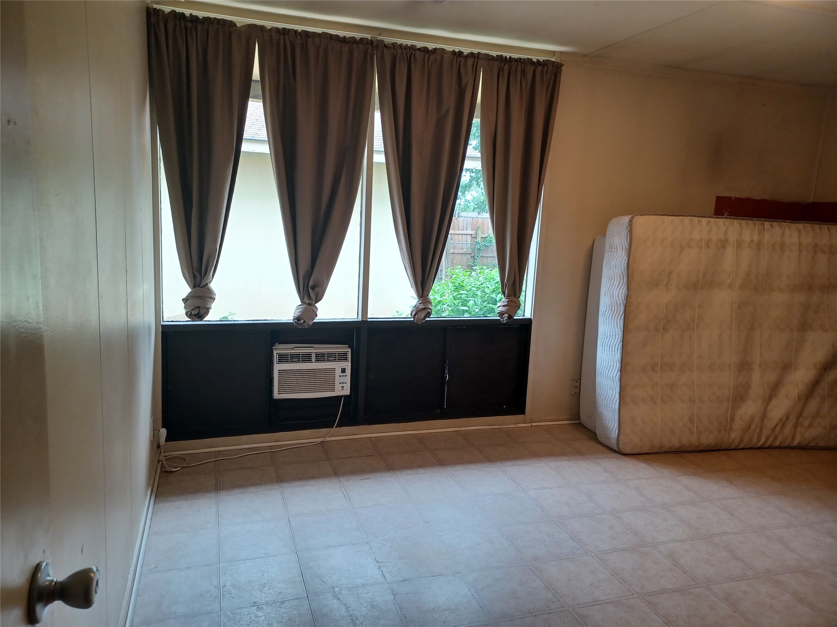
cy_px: 314
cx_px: 418
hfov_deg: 69.4
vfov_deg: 54.9
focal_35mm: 25
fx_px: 604
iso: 160
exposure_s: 1/60
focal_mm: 4.6
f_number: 1.8
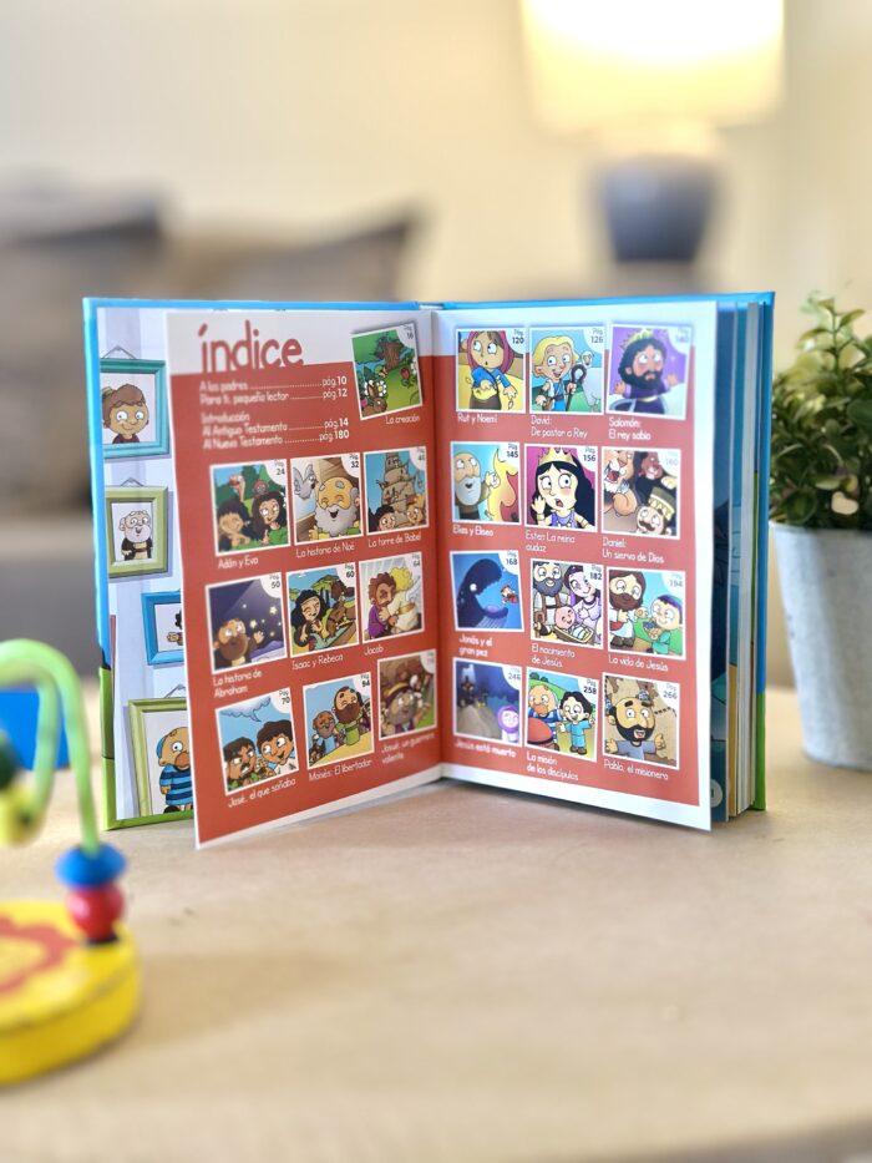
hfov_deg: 30.3
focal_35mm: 48
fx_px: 1612
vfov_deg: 39.7
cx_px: 436
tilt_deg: -6.3
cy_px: 582
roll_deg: +0.3
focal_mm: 6.86
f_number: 1.78
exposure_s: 1/50
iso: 200
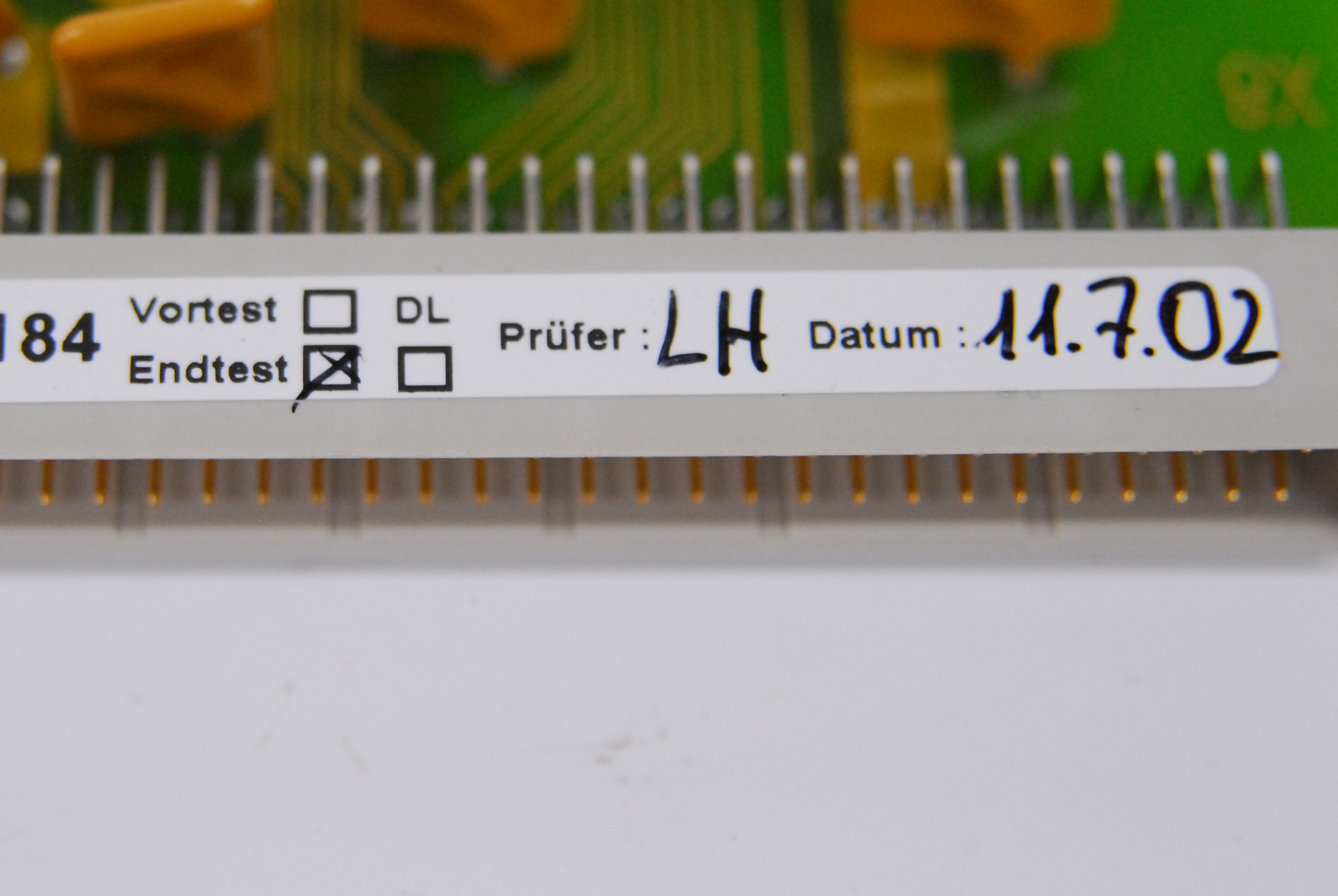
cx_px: 413
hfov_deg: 17.1
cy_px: 281
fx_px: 4429
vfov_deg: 11.5
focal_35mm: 119
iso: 800
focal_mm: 50
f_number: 3.5
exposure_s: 1/160
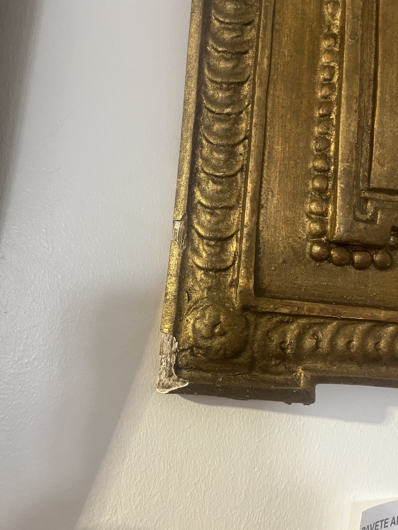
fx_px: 399
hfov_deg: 53.1
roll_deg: -4.0
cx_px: 199
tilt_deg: +9.8
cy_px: 265
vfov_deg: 67.3
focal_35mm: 26
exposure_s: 1/50
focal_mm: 5.1
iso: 200
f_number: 1.6
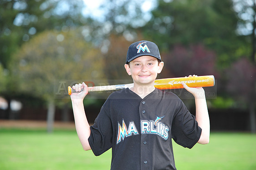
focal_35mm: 148
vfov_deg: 9.3
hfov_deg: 13.9
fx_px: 1052
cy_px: 85
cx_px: 129
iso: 250
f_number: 4.5
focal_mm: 145
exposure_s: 1/400
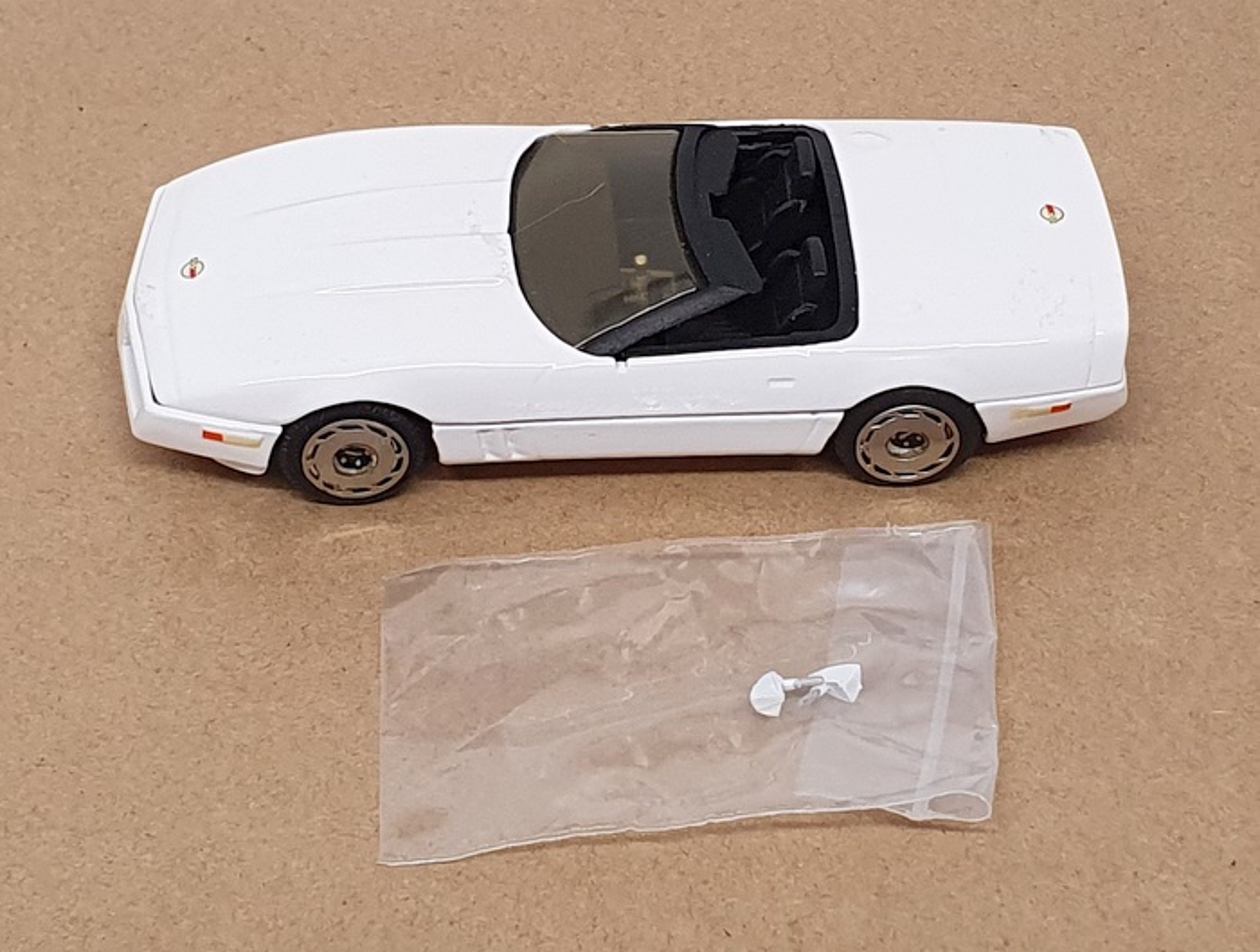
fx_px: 949
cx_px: 630
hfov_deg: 67.2
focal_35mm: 26
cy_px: 476
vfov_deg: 53.3
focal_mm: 4.32
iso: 160
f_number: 2.4
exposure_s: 1/100
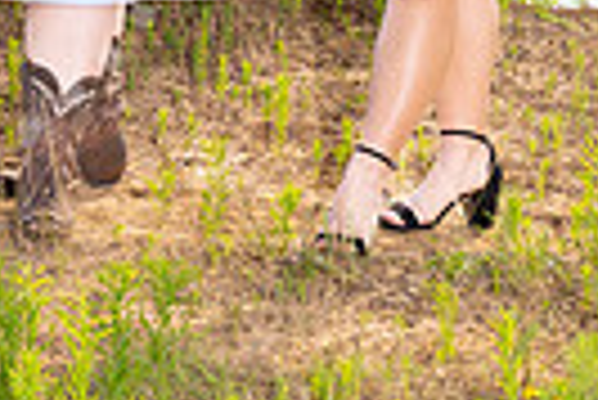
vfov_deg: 3.9
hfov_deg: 5.8
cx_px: -202
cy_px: -227
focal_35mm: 352
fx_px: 5853
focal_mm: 81
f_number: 7.1
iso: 320
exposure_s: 1/200
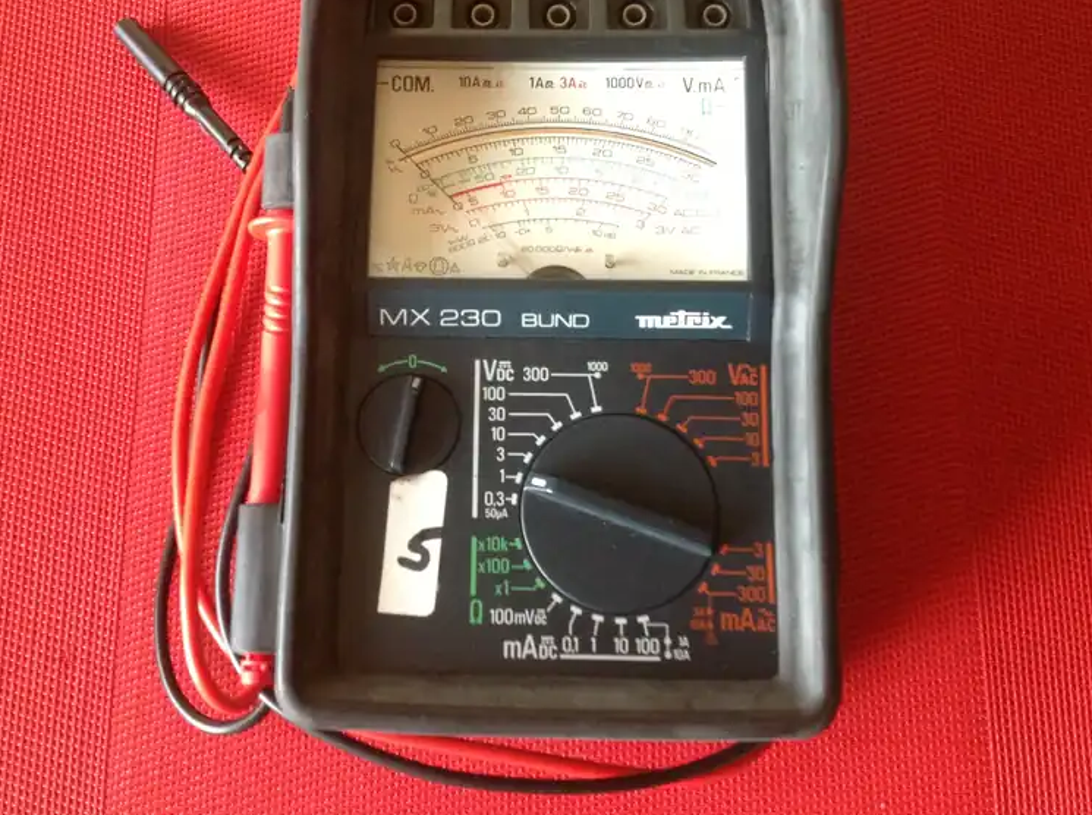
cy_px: 311
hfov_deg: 40.5
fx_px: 1480
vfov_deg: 30.7
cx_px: 506
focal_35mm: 47
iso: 250
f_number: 2.4
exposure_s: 1/15
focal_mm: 4.28
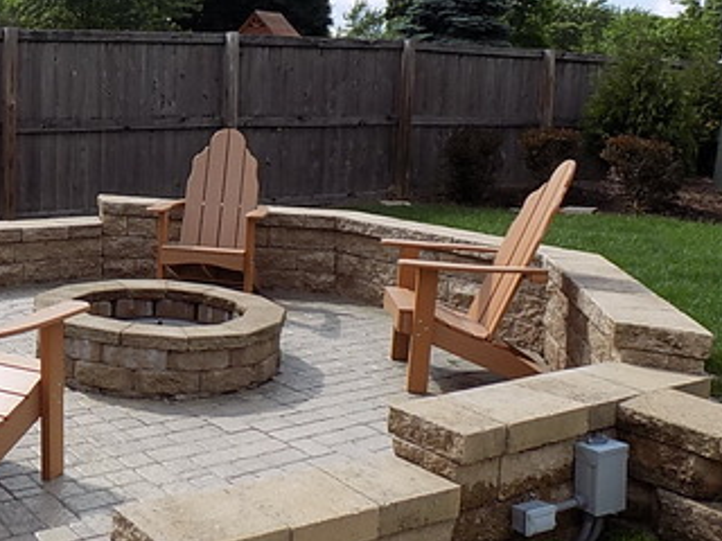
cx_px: 131
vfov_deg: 31.2
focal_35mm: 46
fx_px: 959
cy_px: 169
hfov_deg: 39.4
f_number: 3.1
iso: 80
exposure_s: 1/1000
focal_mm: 4
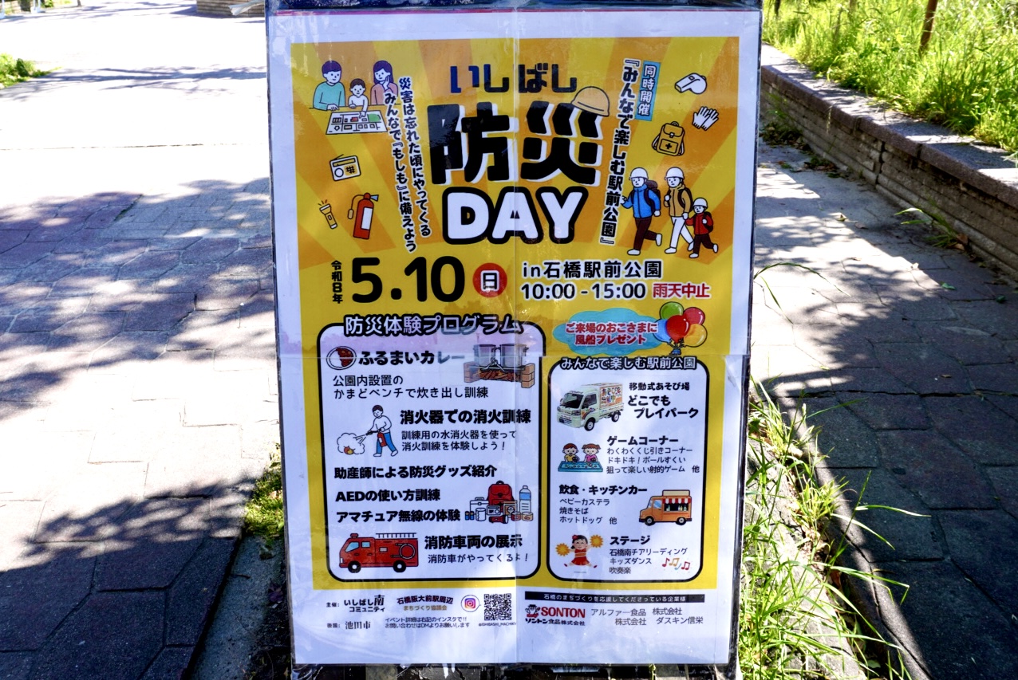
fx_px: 679
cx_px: 509
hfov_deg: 73.7
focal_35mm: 24
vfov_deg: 53.2
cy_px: 340
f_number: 8
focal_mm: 16
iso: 100
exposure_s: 1/125
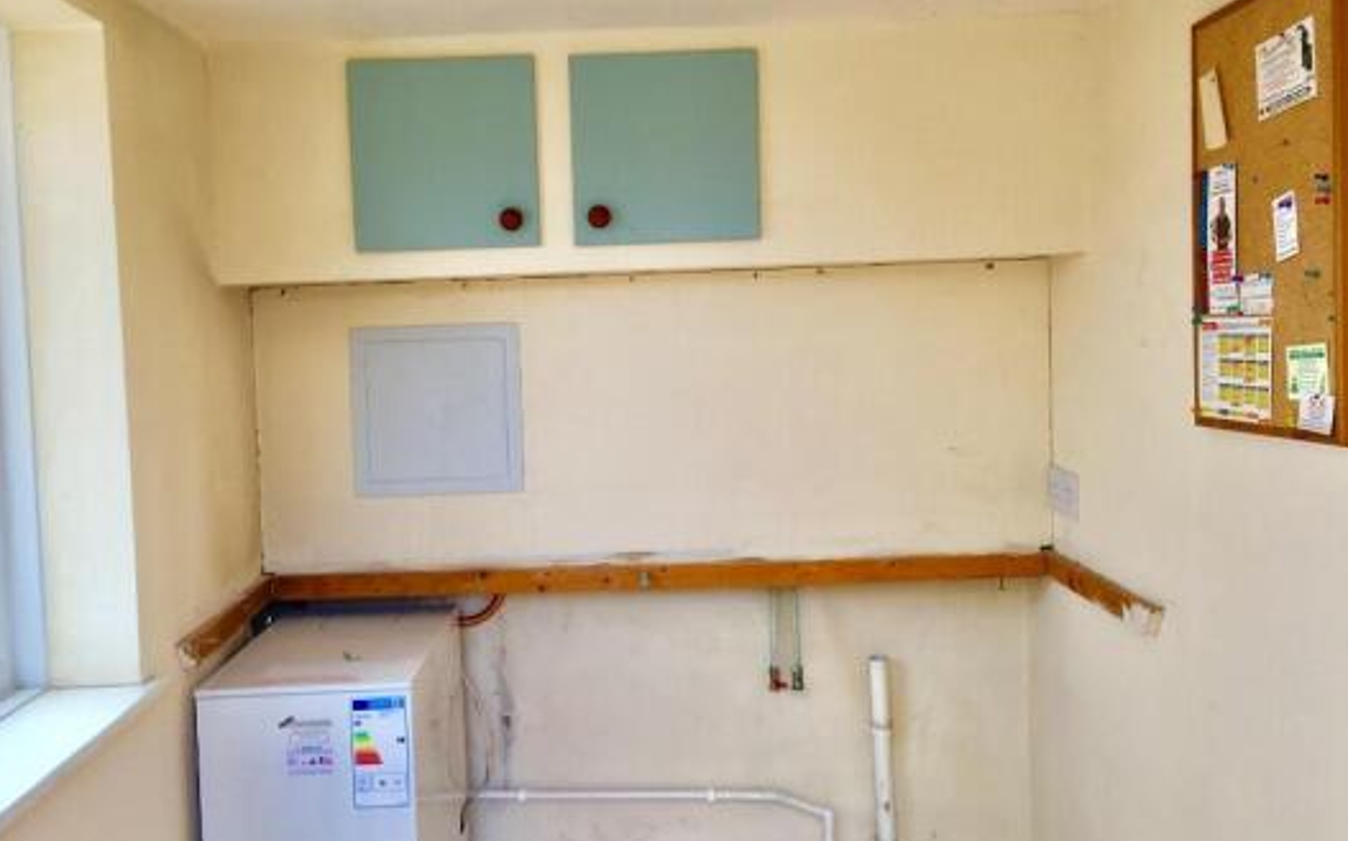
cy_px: 395
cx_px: 638
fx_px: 1249
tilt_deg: -2.5
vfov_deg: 37.2
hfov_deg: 56.7
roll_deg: +1.2
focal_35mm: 34
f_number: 2.2
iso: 25
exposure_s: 1/112
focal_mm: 4.15
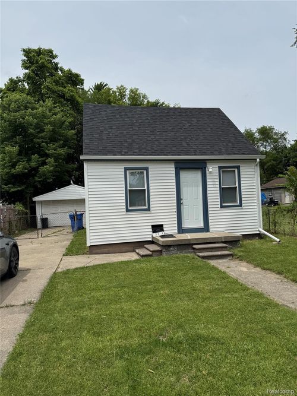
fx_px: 275
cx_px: 148
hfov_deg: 56.8
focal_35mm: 24
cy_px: 198
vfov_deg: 71.6
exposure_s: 1/7937
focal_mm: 6.76
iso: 80
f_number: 1.78
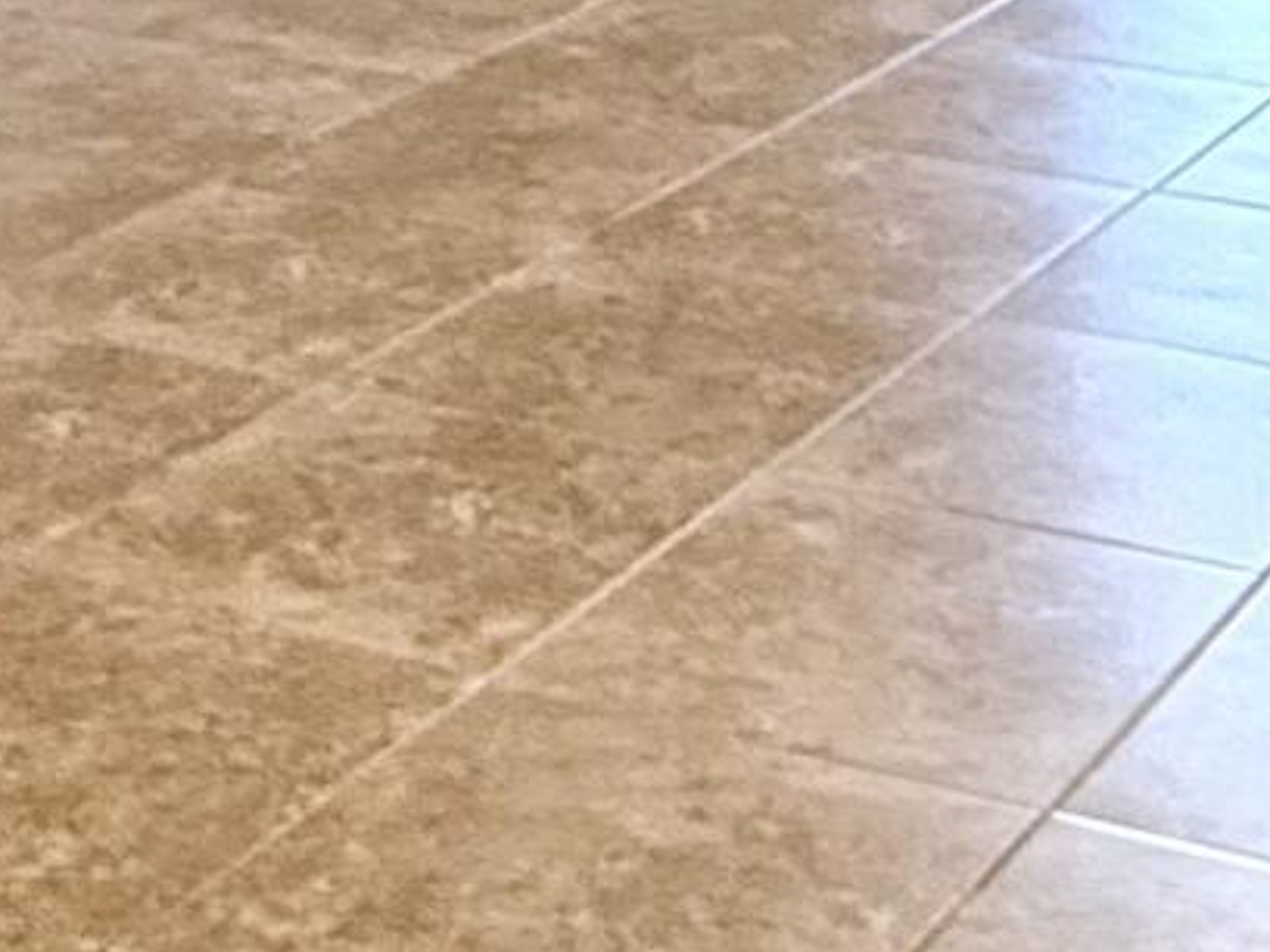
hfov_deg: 19.1
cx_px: 741
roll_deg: +0.2
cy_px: -544
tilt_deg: -5.5
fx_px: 3779
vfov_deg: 13.4
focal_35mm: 103
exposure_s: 1/120
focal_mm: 2.22
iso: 500
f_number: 2.2
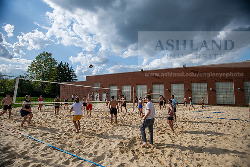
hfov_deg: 93.3
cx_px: 125
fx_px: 118
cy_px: 84
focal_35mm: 17
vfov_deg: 70.5
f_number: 4.5
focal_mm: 17
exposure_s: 1/640
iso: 125
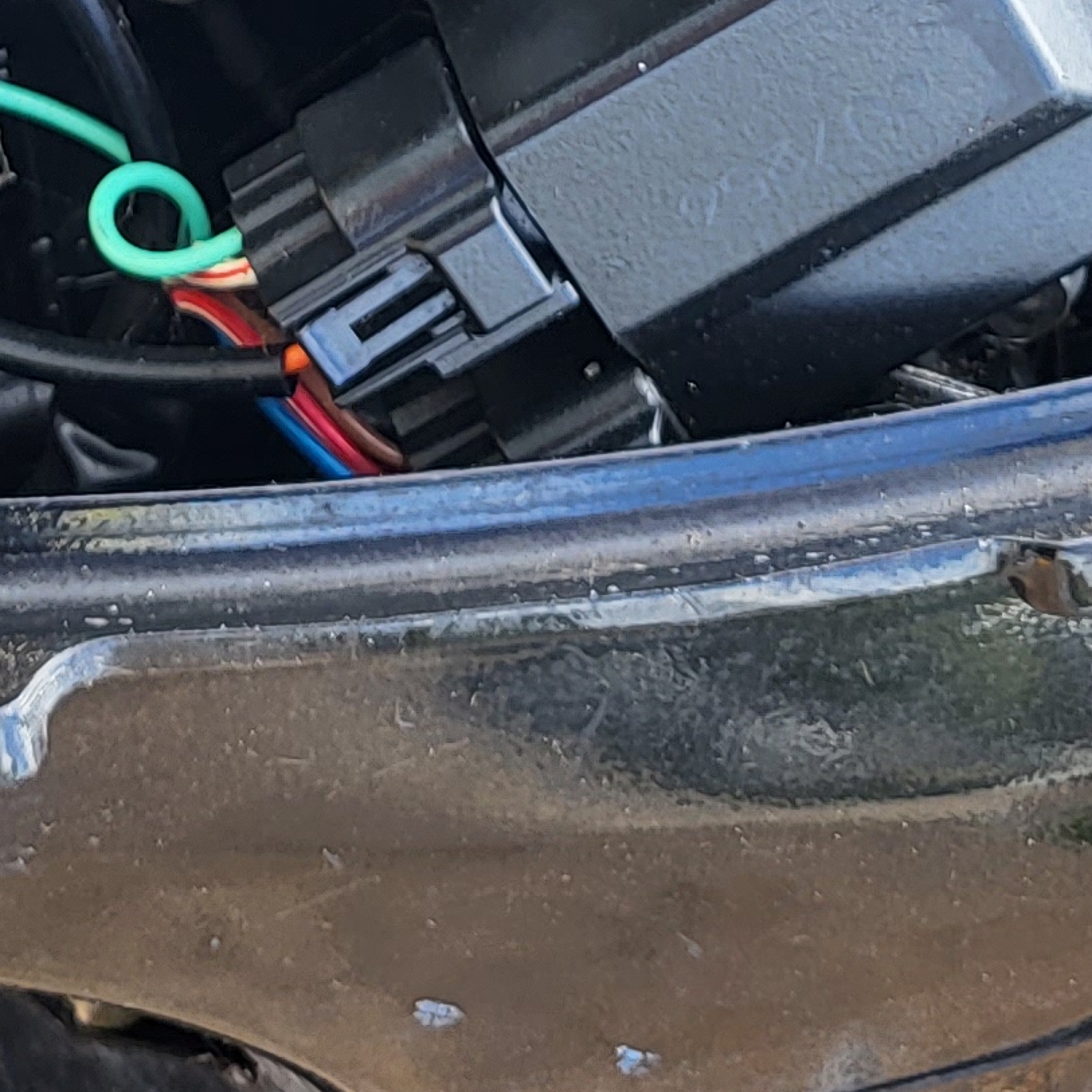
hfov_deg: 15.3
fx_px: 4033
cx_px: 124
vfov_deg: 14.0
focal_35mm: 113
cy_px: -743
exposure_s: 1/210
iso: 40
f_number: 1.8
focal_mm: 5.4
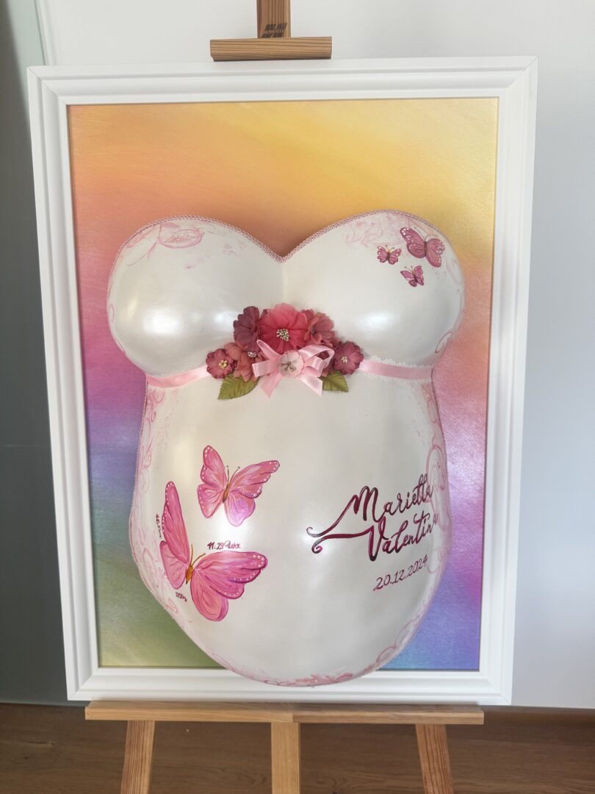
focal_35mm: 24
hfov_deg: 56.8
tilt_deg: -21.2
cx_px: 298
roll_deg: +1.5
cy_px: 397
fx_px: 550
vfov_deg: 71.6
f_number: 1.78
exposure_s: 1/121
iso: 125
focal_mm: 6.76
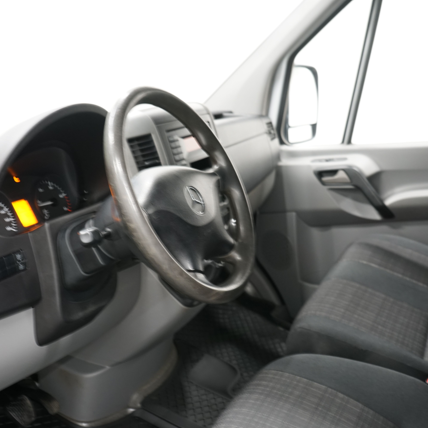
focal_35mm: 41
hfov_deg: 40.9
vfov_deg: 40.9
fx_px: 574
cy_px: 215
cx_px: 206
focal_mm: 32
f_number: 5.6
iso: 800
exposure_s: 1/4
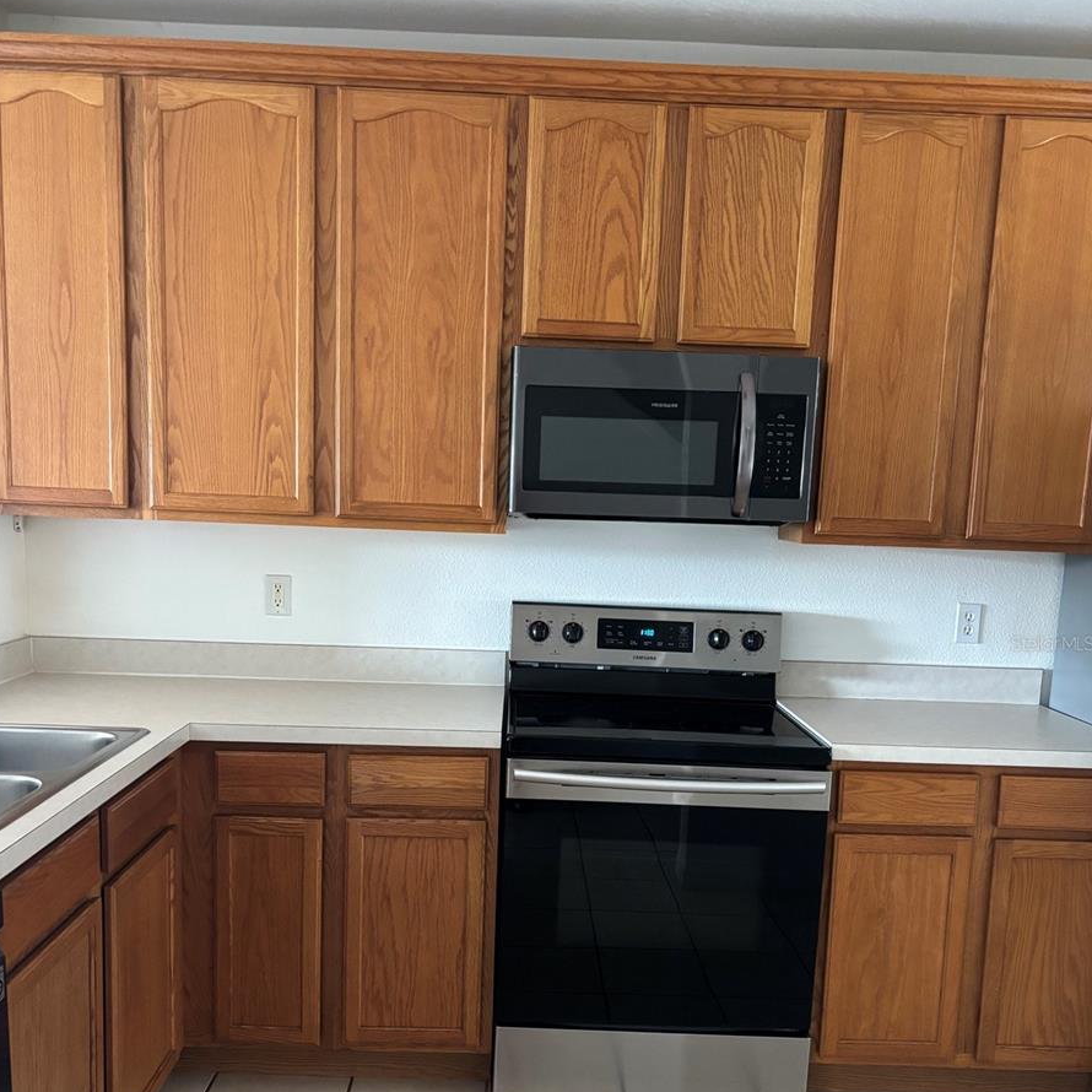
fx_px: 1106
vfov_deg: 52.3
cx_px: 546
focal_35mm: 31
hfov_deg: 52.5
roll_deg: -3.0
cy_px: 643
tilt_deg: -6.3
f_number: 1.6
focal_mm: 5.96
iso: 500
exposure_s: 1/60
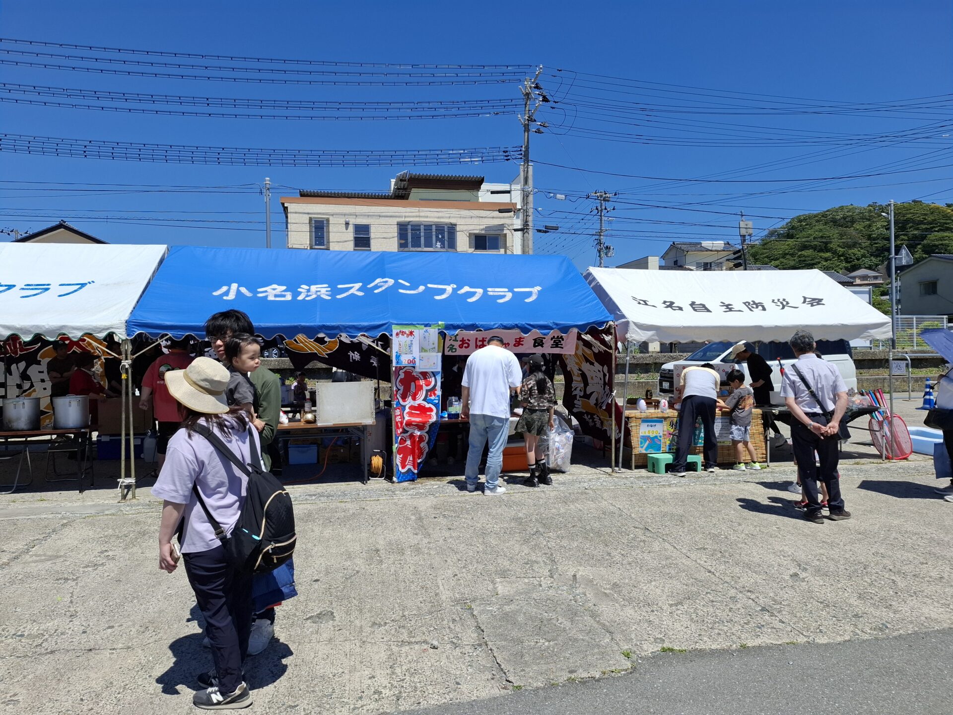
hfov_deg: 73.9
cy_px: 358
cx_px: 476
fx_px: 633
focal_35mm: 23
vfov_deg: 58.9
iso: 50
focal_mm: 5.54
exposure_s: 1/3226
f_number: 1.8
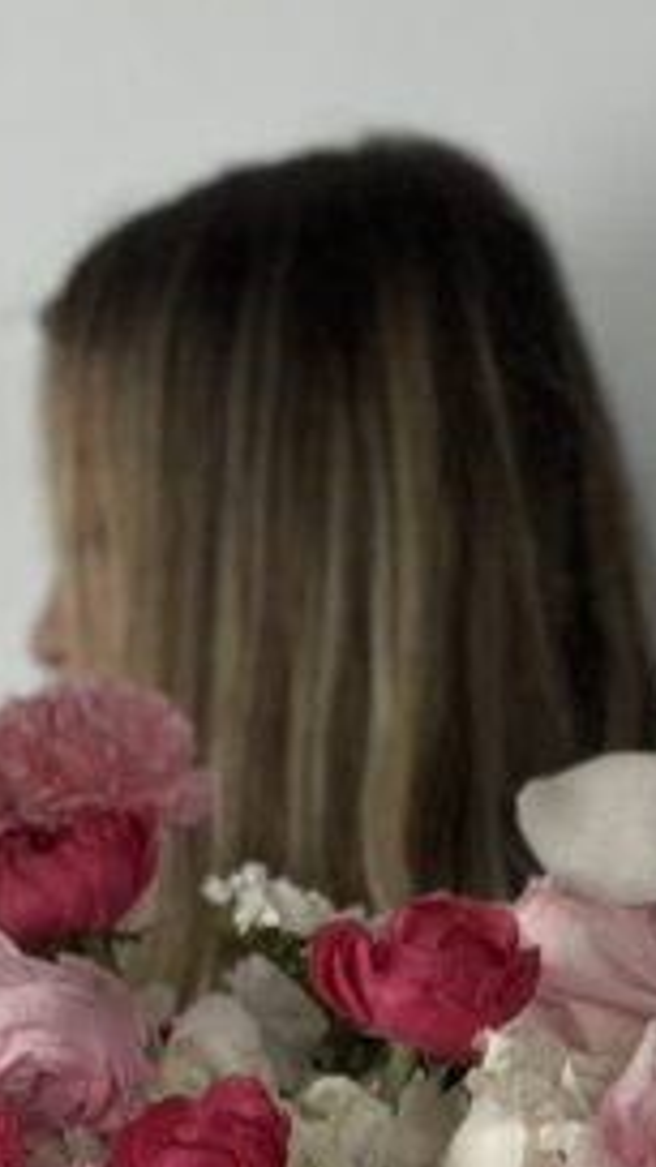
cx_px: 352
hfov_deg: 12.6
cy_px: 1527
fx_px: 2969
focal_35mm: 96
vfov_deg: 20.3
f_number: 2.2
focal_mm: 2.71
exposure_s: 1/100
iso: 80
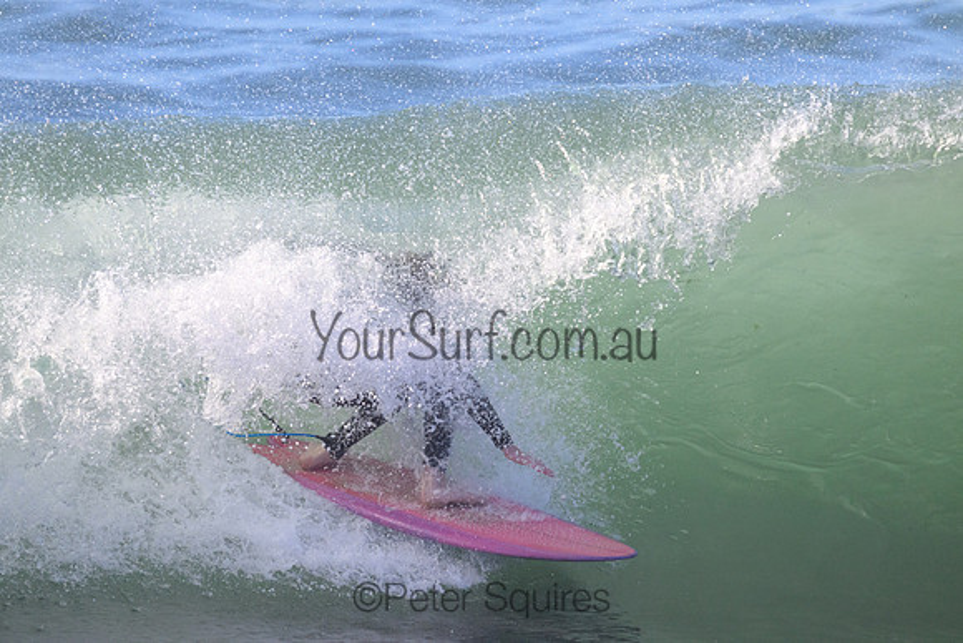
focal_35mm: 800
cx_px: 482
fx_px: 21404
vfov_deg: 1.7
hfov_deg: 2.6
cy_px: 322
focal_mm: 800
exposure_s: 1/2000
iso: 1800
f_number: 11
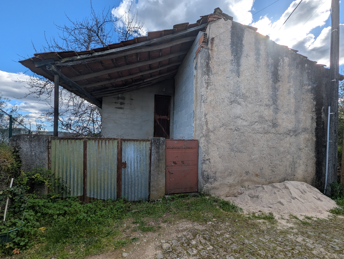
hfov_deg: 101.9
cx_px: 182
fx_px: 139
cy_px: 139
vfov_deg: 85.7
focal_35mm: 14
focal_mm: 1.95
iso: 41
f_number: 2.2
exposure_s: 1/1408
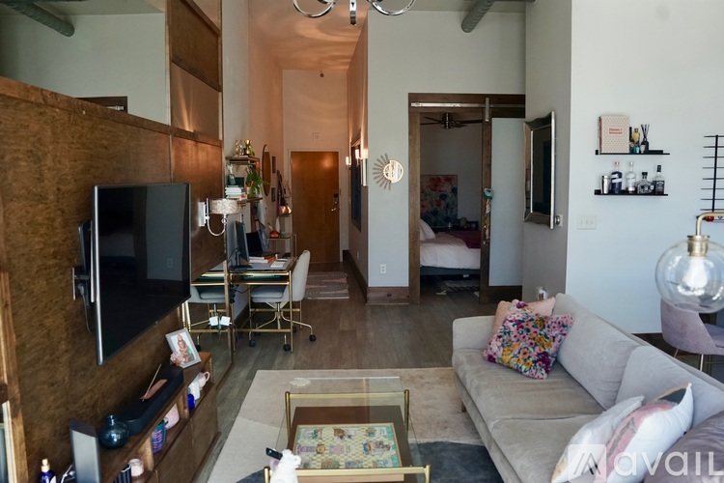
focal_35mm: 24
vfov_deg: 53.1
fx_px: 483
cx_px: 362
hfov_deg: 73.7
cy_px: 242
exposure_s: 1/160
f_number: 4
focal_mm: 24
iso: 1600
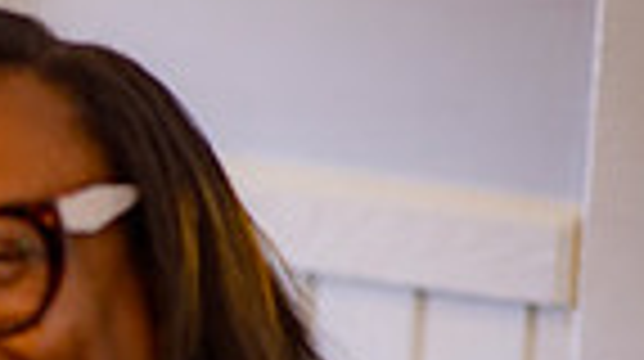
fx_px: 7623
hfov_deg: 4.8
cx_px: -630
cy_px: 677
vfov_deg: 2.7
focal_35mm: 447
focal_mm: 105
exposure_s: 1/125
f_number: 1.8
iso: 450
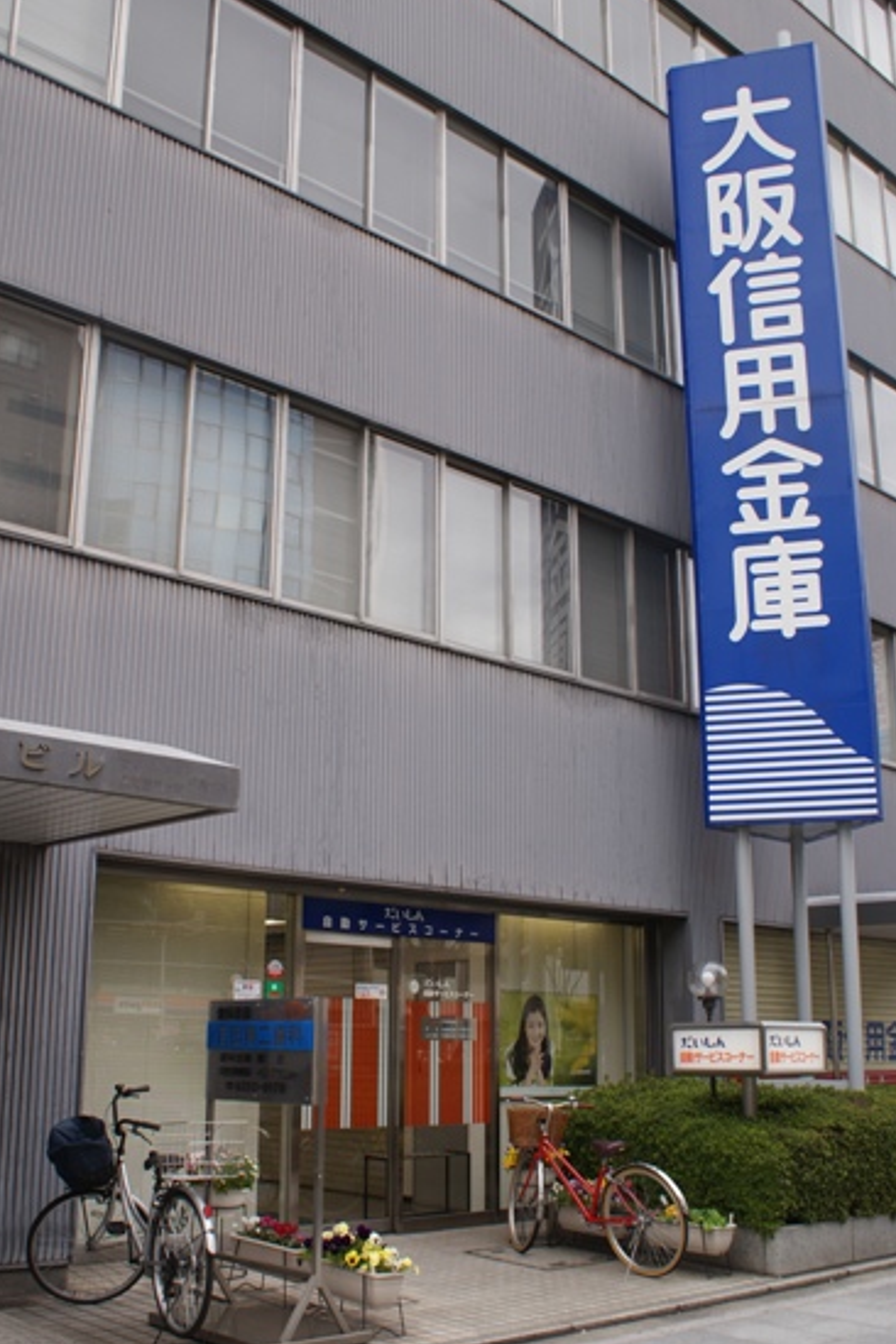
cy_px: 727
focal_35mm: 35
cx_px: 392
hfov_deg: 37.8
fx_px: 1307
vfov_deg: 54.4
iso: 100
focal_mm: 20
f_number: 8
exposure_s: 1/60
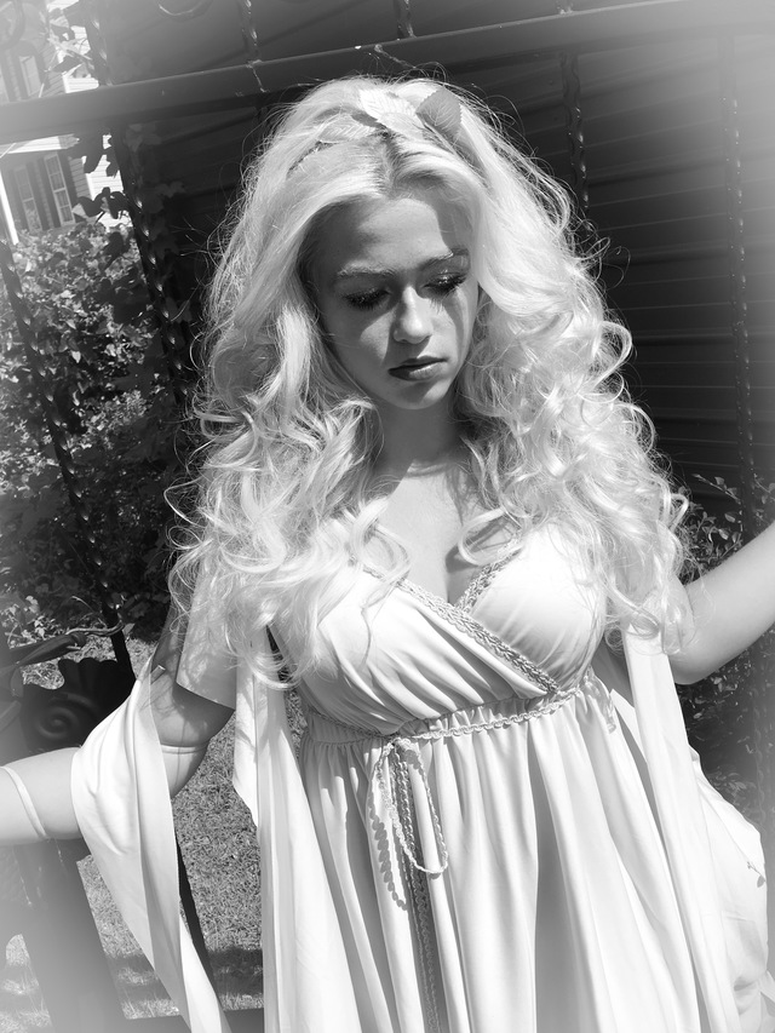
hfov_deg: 48.2
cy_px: 516
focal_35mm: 29
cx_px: 388
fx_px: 865
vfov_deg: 61.7
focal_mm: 4.15
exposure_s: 1/2198
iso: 25
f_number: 2.2
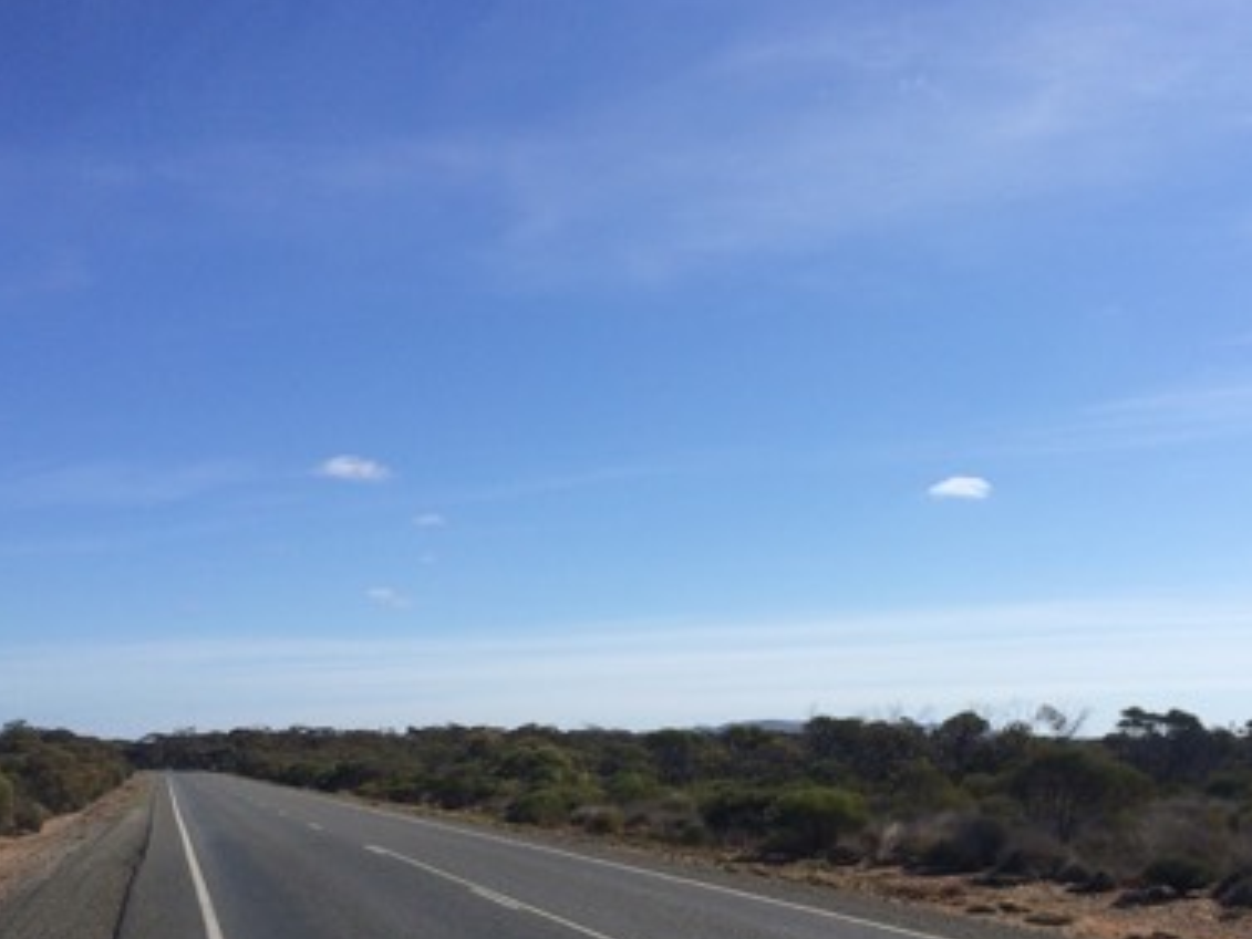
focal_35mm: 40
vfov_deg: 35.8
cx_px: 691
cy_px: 567
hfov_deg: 46.7
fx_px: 1447
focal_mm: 4.15
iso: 32
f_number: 2.2
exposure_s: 1/3731
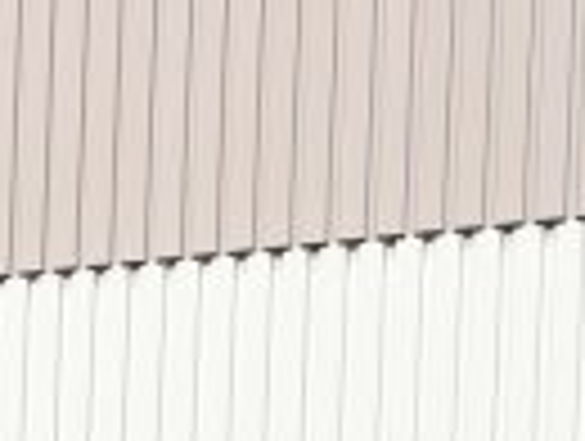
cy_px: 936
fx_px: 2167
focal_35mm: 128
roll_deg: -2.2
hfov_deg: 13.9
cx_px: -432
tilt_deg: +1.1
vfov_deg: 10.5
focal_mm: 5.7
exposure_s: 1/3356
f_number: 1.5
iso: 50
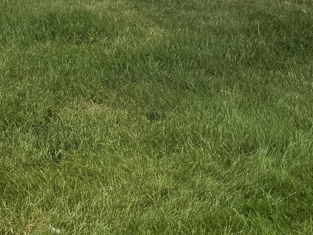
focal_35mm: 101
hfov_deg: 17.7
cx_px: -136
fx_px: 913
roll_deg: -1.1
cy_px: -223
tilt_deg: -1.5
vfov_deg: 12.9
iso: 64
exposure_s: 1/167
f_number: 1.78
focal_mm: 6.76
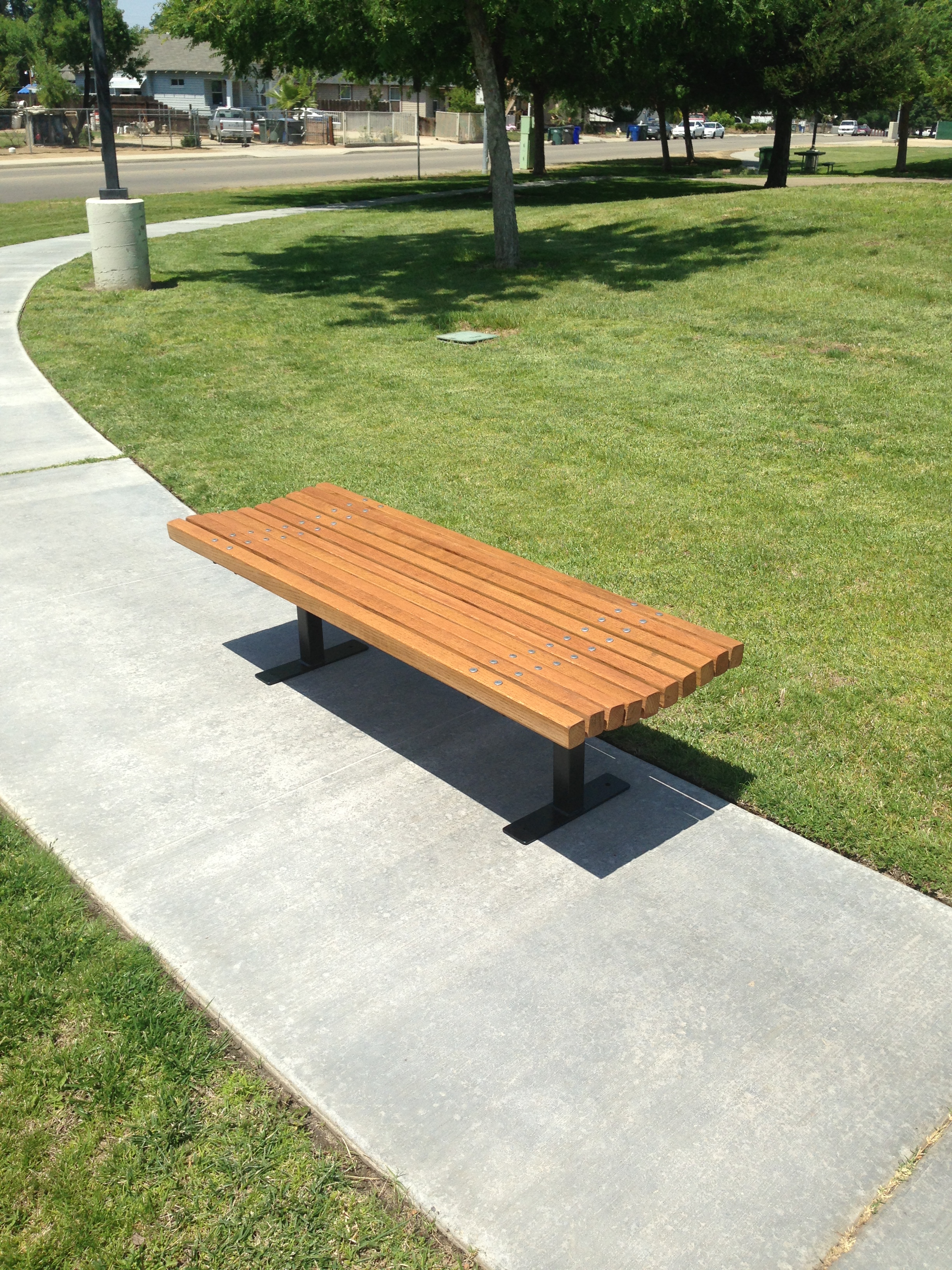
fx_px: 1210
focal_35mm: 33
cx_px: 476
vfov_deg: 55.4
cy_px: 635
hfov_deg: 42.9
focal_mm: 4.13
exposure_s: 1/1748
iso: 50
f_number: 2.4
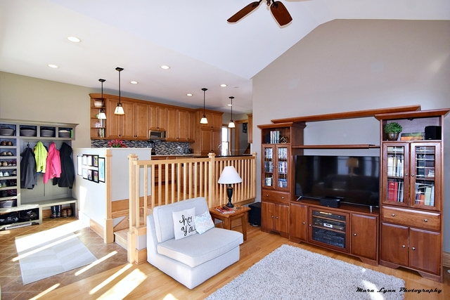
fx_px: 206
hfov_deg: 95.0
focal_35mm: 16
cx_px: 225
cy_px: 150
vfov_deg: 72.1
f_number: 5.6
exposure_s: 1/125
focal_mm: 11
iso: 720
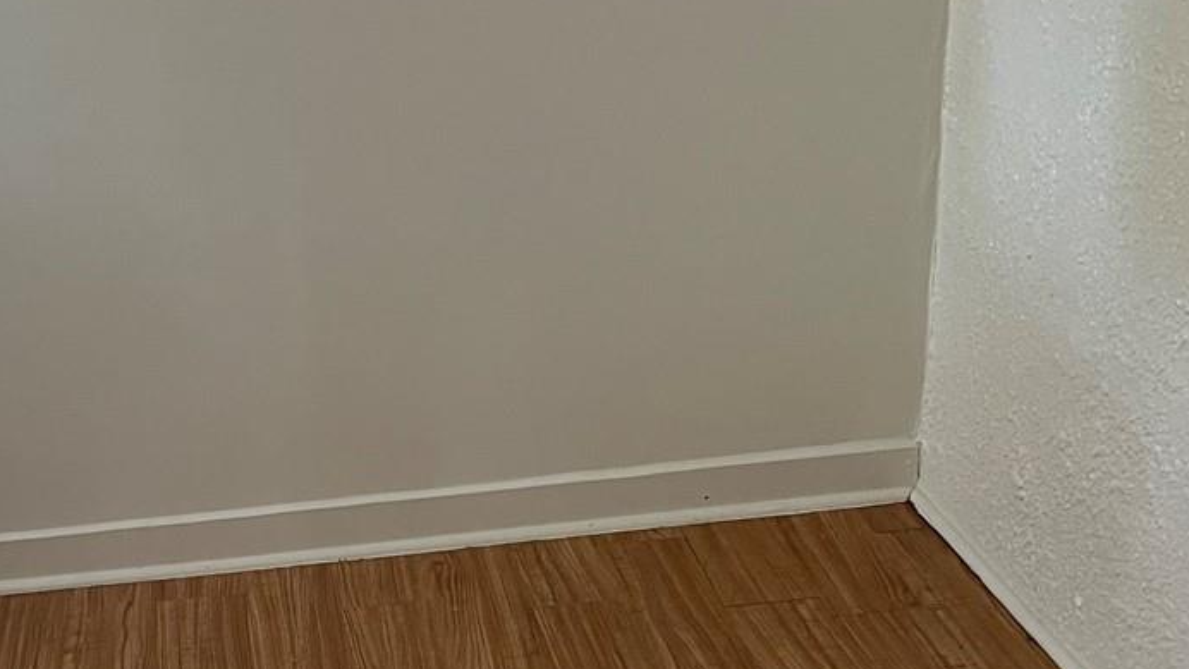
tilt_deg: -20.4
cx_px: 242
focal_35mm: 63
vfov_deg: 19.0
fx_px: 1986
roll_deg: +3.3
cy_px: 487
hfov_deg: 32.4
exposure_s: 1/60
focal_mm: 5.1
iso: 320
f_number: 1.6
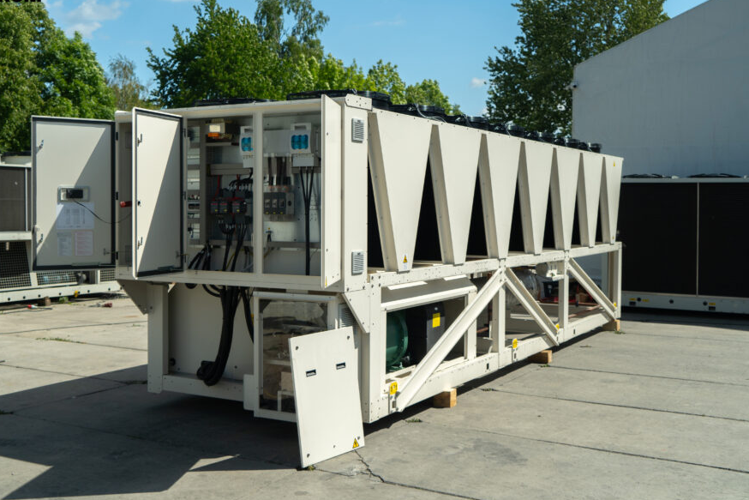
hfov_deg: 47.4
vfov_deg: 32.6
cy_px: 233
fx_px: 853
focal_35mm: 41
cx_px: 359
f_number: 4
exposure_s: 1/320
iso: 100
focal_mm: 35
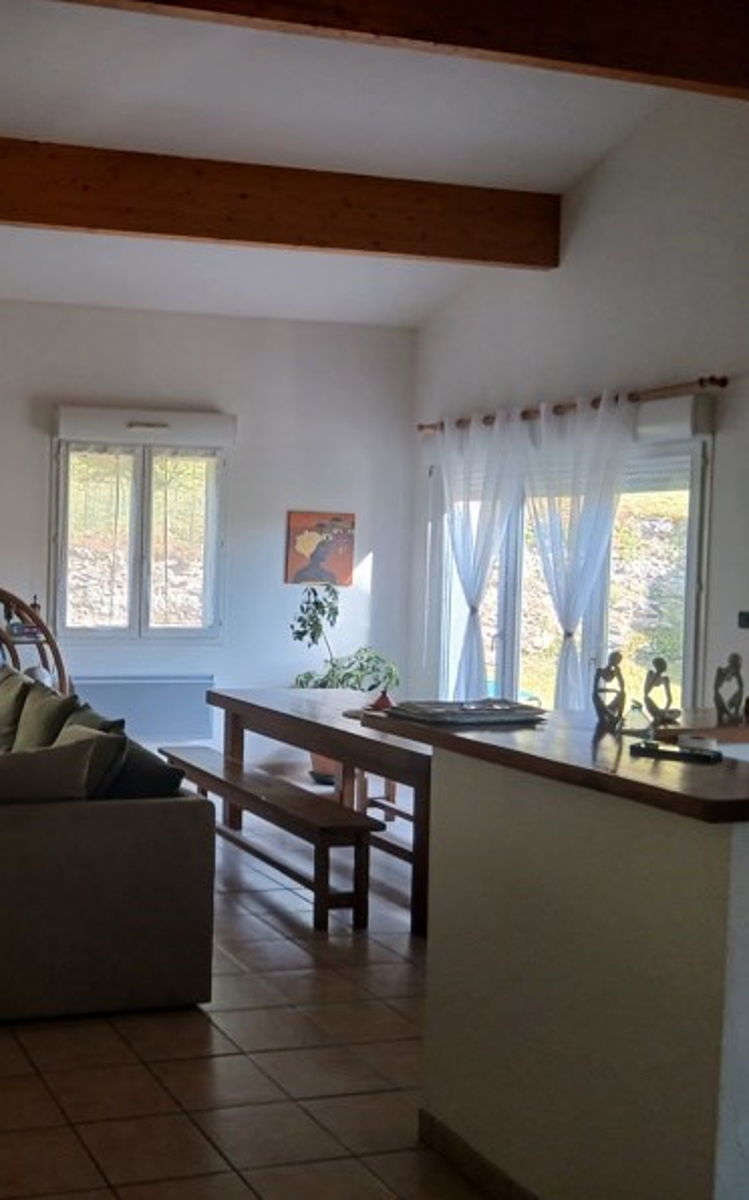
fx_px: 1210
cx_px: 26
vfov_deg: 52.8
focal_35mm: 37
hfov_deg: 32.1
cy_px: 602
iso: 100
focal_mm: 3.98
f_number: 1.8
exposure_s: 1/50
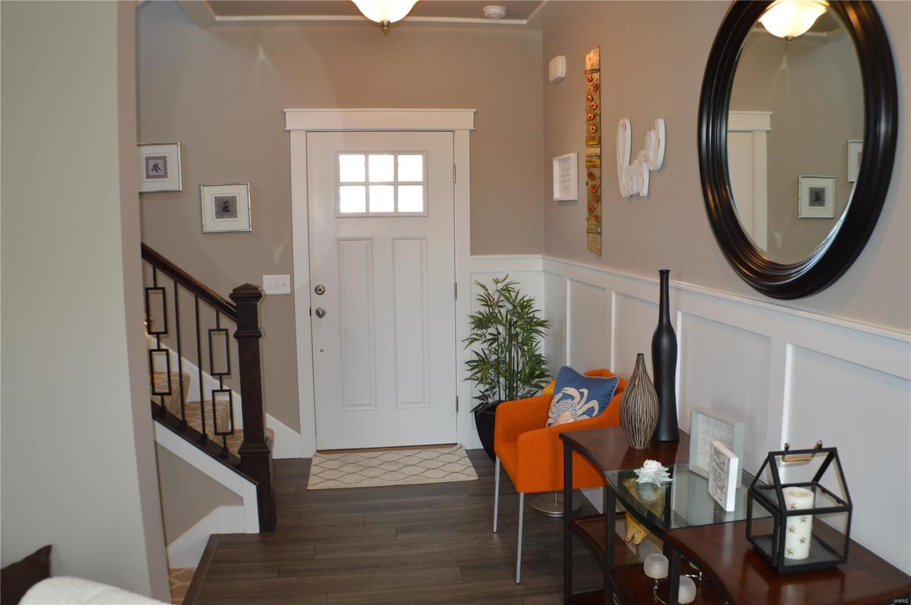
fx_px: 910
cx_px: 456
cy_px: 302
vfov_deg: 36.8
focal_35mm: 36
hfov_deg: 53.2
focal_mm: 24
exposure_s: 1/80
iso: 400
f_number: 4
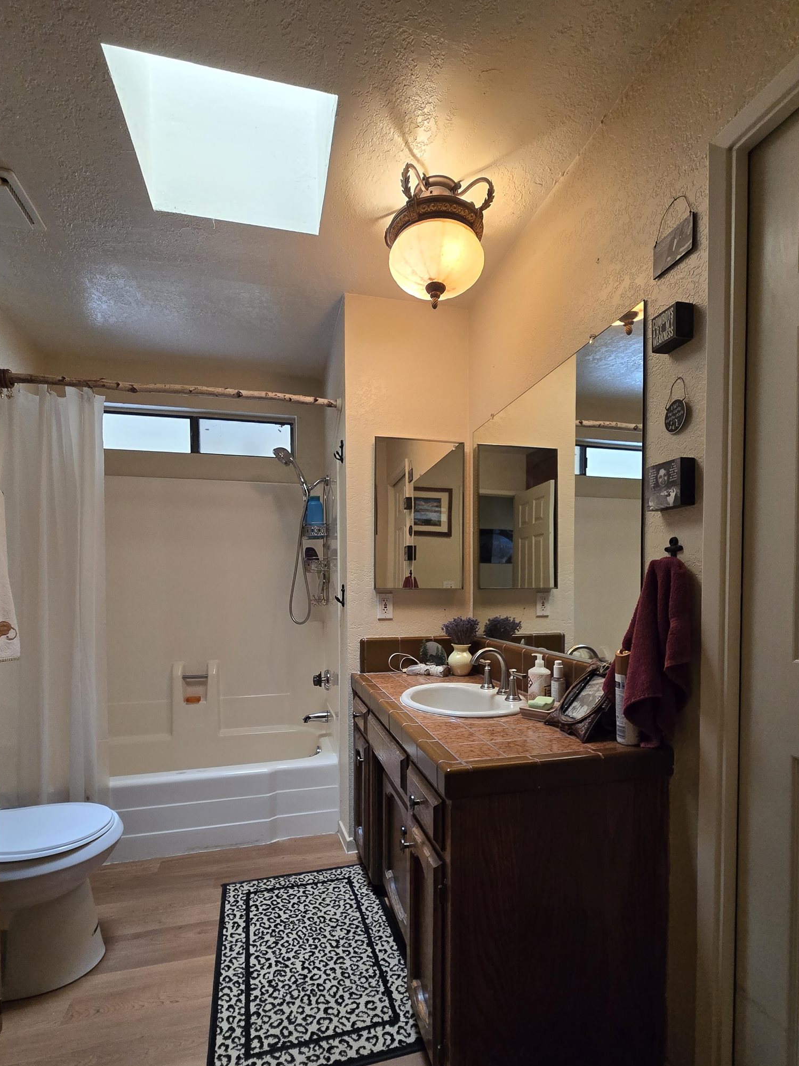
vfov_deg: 97.6
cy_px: 604
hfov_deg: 81.8
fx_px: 462
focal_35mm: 15
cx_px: 396
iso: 320
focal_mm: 2.2
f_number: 2.2
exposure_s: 1/60
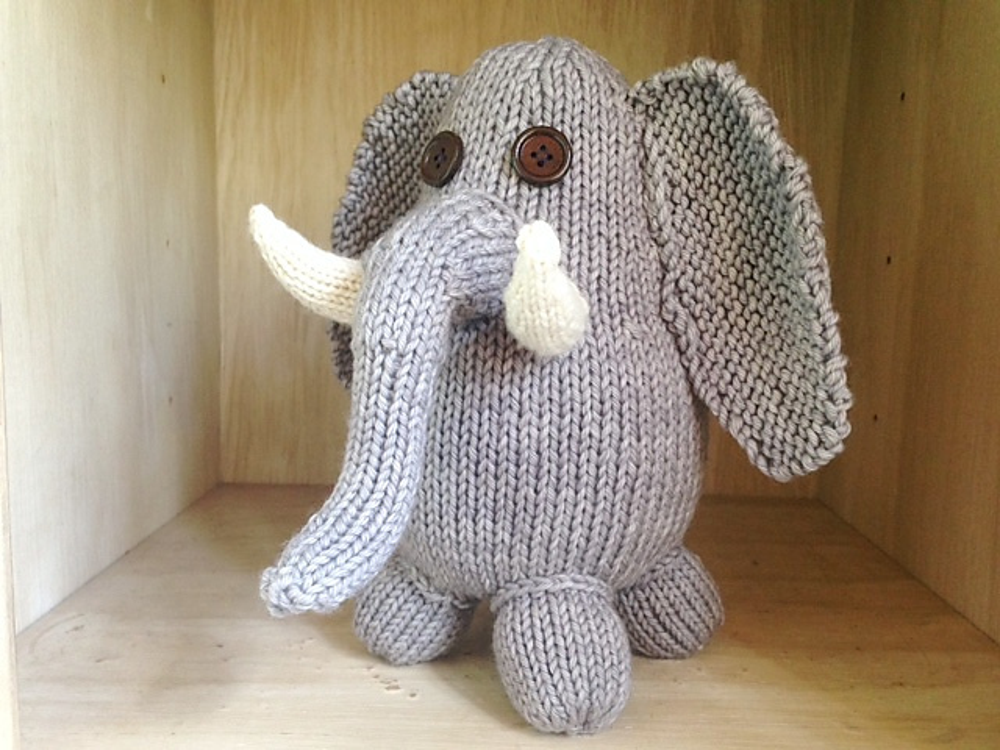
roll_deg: -1.1
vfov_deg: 42.9
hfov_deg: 55.4
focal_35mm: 33
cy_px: 375
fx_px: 953
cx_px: 500
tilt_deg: -8.2
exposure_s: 1/20
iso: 100
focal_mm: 4.12
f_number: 2.4
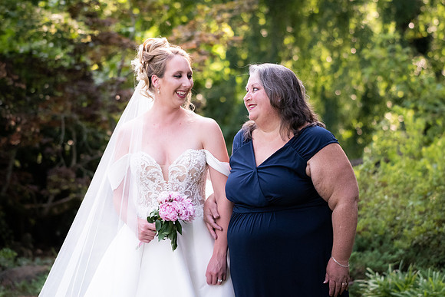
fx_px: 2054
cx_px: 222
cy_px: 124
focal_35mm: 166
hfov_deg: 12.4
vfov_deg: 8.3
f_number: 2.8
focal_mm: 95
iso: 2500
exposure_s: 1/4000
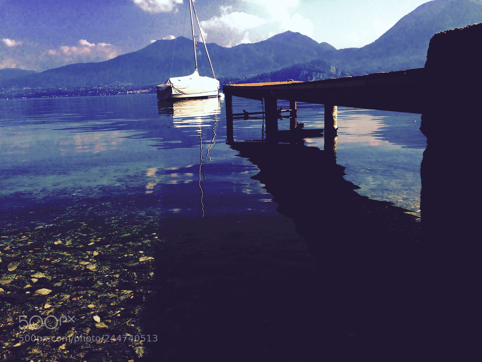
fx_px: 459
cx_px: 241
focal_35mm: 33
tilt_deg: -7.7
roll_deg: +2.0
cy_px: 181
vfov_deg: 42.9
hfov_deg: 55.4
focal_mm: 4.12
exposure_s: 1/968
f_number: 2.4
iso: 50
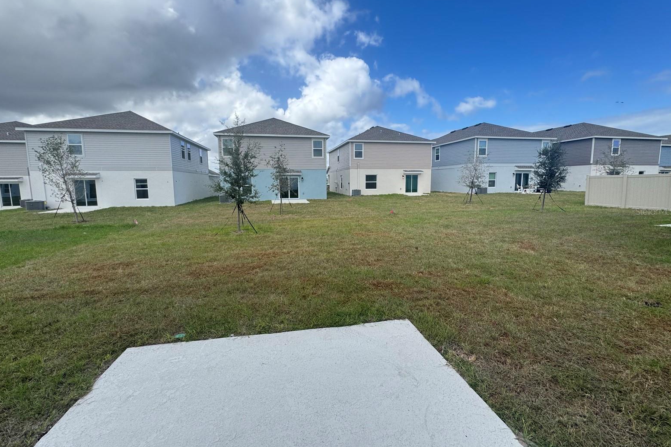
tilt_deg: -6.6
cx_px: 331
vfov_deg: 77.2
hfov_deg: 100.4
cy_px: 211
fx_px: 280
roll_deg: -0.4
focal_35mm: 15
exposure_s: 1/657
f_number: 2.2
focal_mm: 2.22
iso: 50
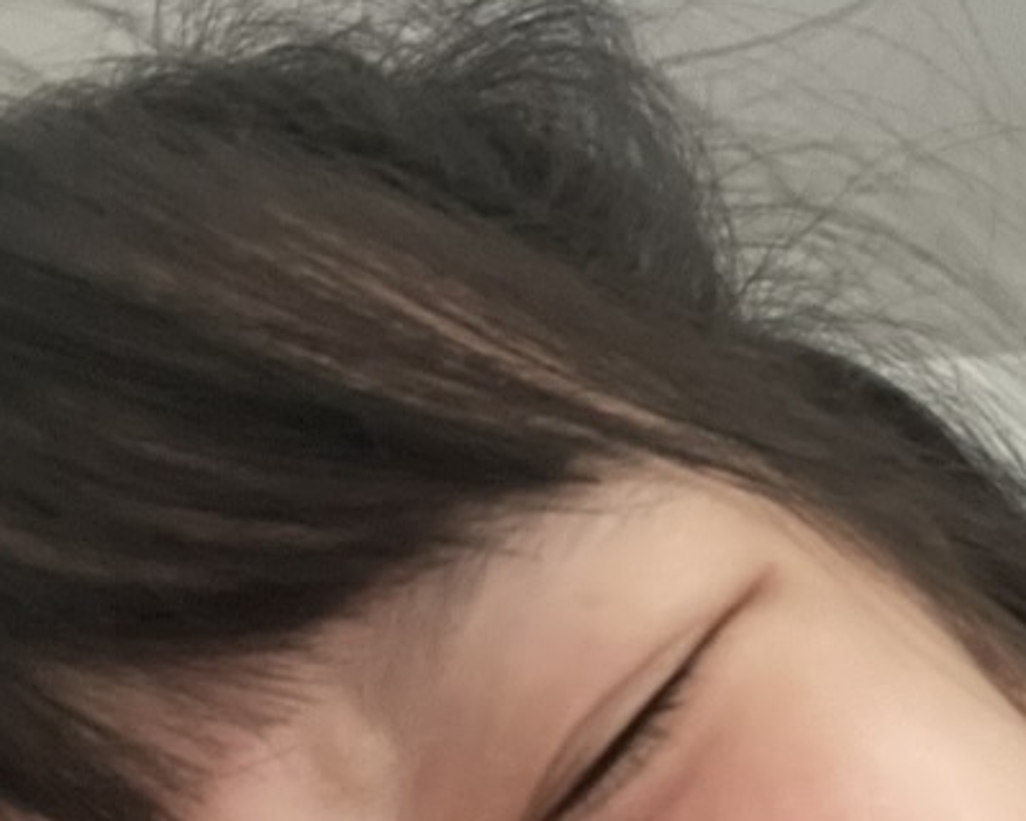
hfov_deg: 25.4
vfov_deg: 20.0
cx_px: 587
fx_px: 2277
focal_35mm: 75
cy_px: 767
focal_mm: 2.71
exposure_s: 1/15
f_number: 2.2
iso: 1250
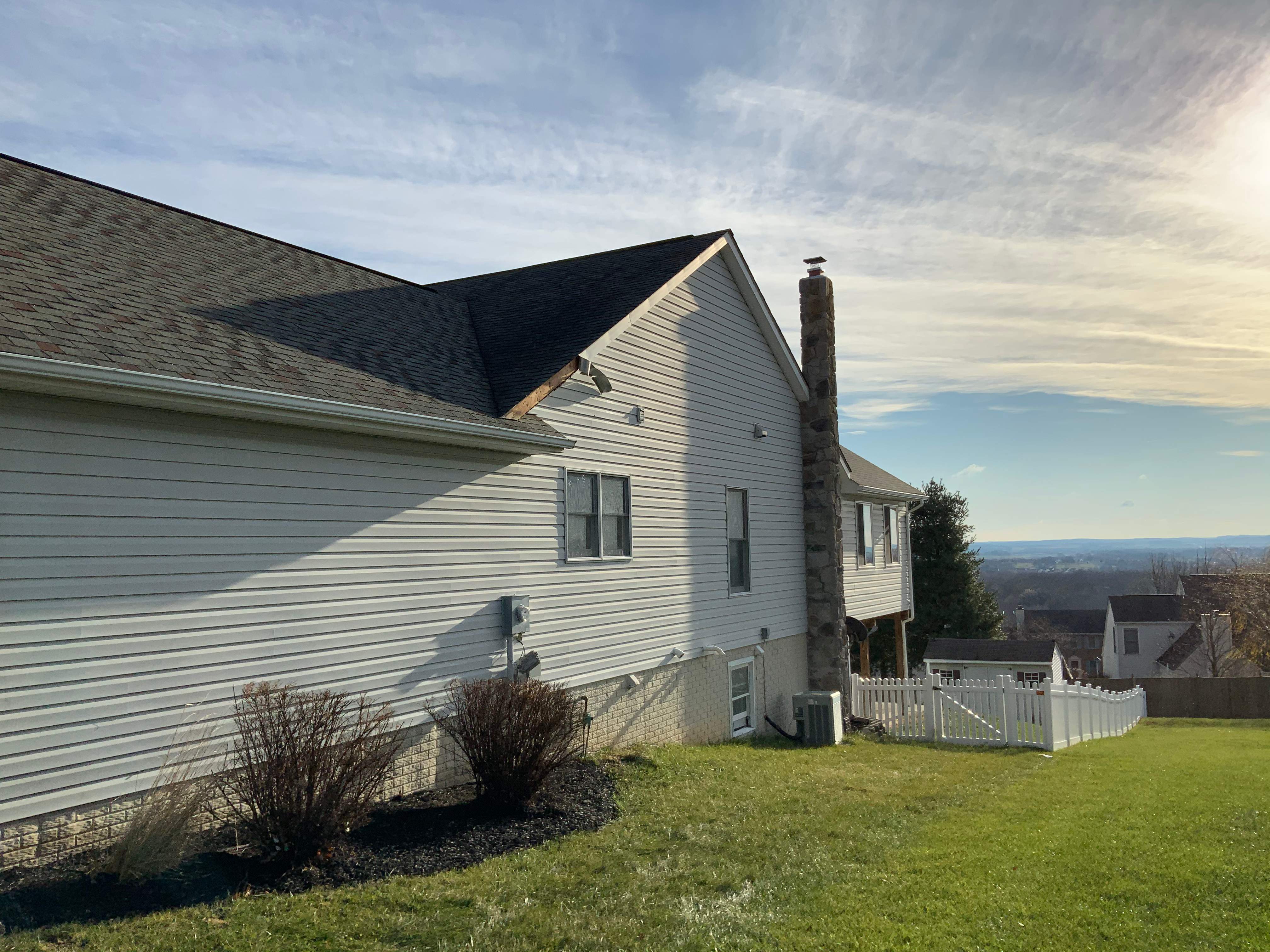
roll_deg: +1.8
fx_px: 1064
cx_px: 635
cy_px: 476
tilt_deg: +6.6
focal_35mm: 29
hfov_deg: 61.7
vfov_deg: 48.2
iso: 20
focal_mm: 3
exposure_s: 1/4065
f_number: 1.8
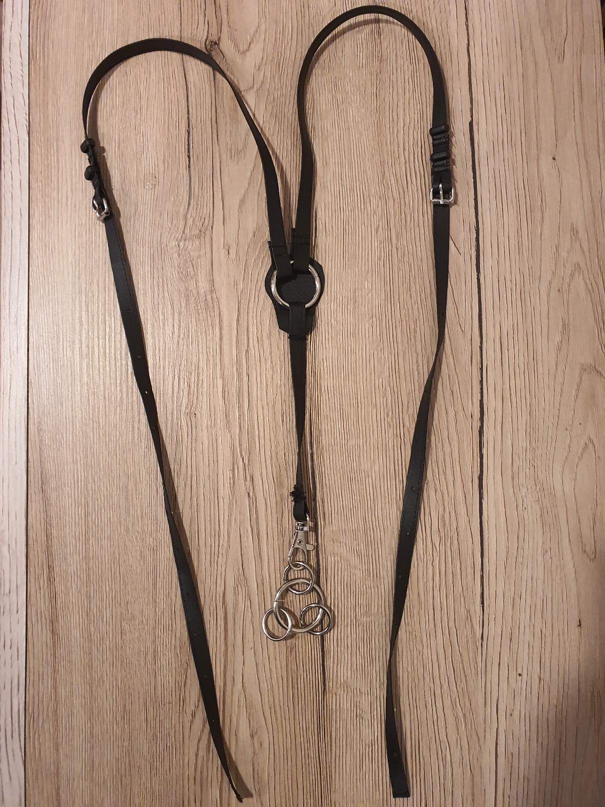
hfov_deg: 53.1
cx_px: 302
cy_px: 404
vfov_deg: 67.3
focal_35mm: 26
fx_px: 606
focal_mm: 4.3
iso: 500
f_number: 2.4
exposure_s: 1/50
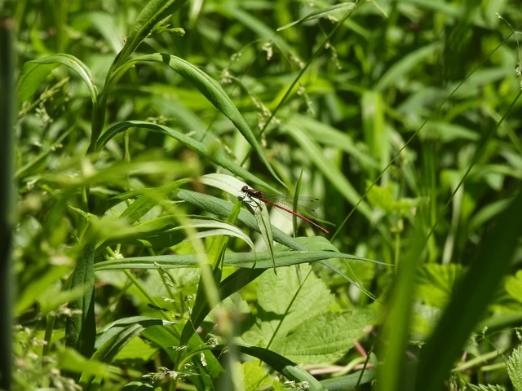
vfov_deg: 3.7
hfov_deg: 5.0
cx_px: 261
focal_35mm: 400
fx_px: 6032
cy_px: 196
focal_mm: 71.4
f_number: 6.3
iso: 100
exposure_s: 1/320
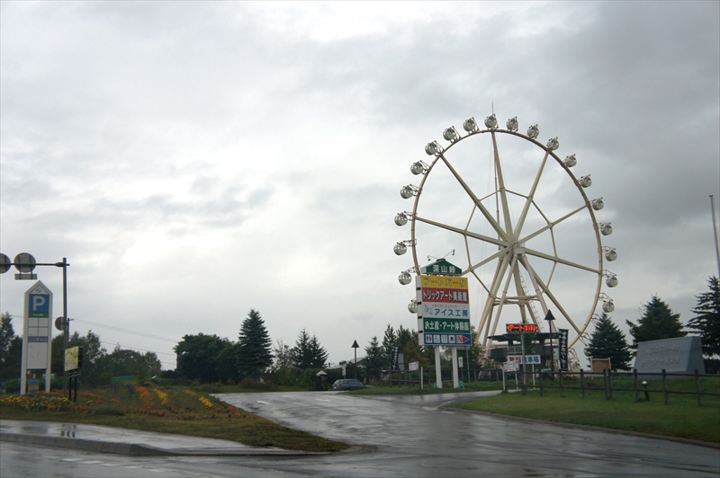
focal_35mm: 50
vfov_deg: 27.2
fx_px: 989
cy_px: 239
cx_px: 360
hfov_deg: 40.0
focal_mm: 33
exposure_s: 1/250
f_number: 4.5
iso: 320
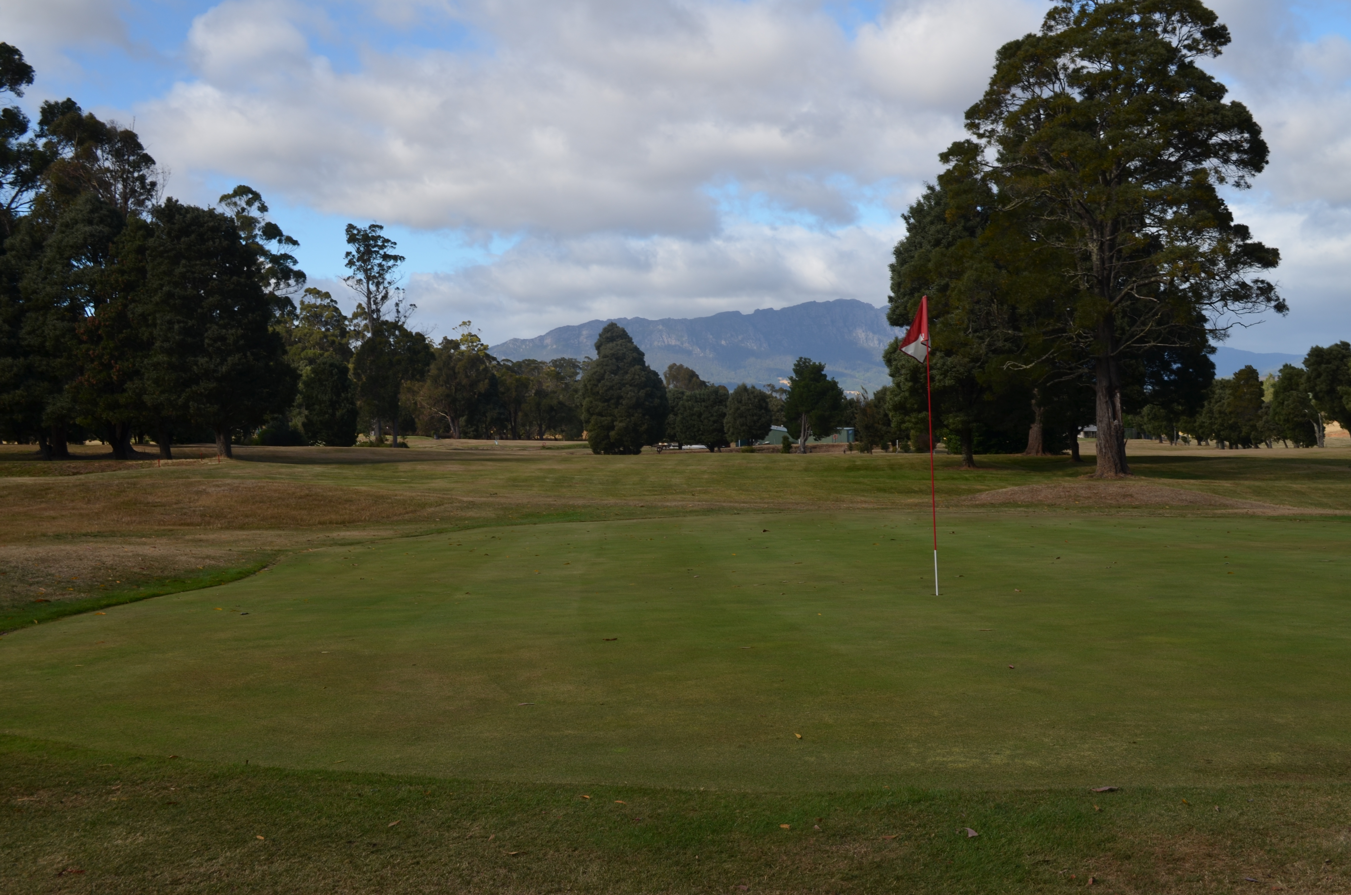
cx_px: 676
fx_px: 1461
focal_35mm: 39
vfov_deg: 34.1
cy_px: 448
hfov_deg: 49.6
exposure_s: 1/250
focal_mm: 26
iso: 100
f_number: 8
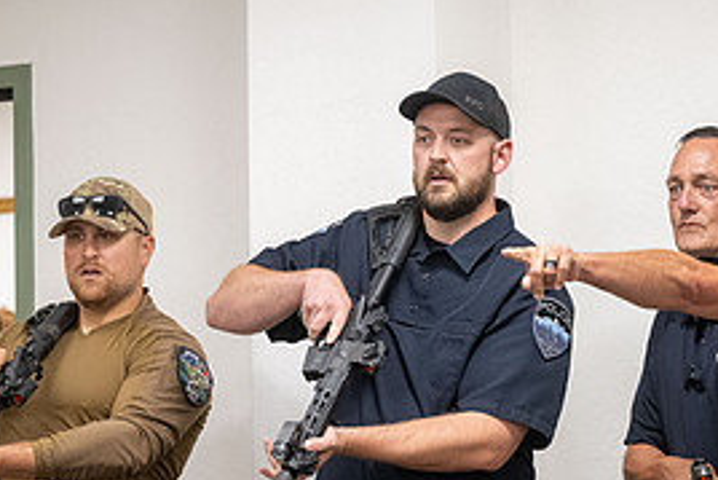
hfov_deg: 9.9
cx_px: 257
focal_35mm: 208
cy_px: 425
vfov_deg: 6.6
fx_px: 4151
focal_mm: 96
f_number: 2.8
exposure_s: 1/400
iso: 3200
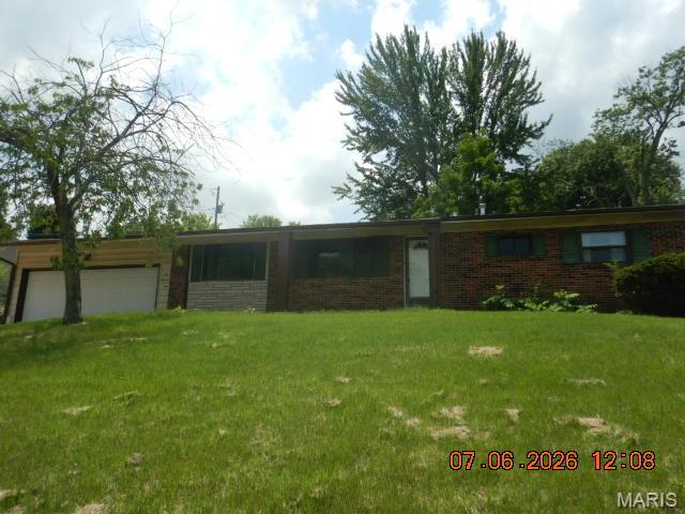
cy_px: 257
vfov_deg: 56.8
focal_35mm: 24
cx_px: 342
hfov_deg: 71.6
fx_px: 475
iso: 125
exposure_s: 1/1000
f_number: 4.1
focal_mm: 4.3
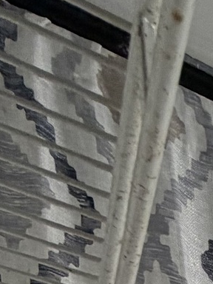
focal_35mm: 84
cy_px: 772
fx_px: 689
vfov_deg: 12.9
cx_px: 577
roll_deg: -1.7
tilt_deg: -6.6
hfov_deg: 12.1
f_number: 2.2
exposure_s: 1/121
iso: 64
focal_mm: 2.22
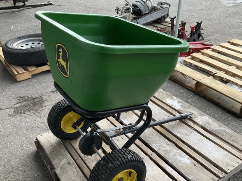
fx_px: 259
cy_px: 104
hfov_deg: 50.1
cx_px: 118
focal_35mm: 37
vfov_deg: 38.6
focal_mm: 3
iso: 25
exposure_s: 1/342
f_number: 1.8
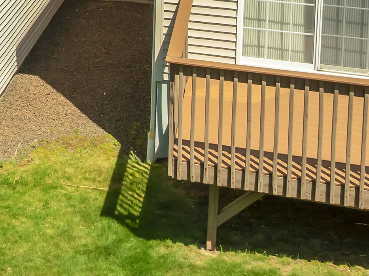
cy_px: -95
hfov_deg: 20.8
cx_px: -195
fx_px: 842
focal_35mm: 79
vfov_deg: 17.4
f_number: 6.3
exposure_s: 1/60
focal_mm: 12.29
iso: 100
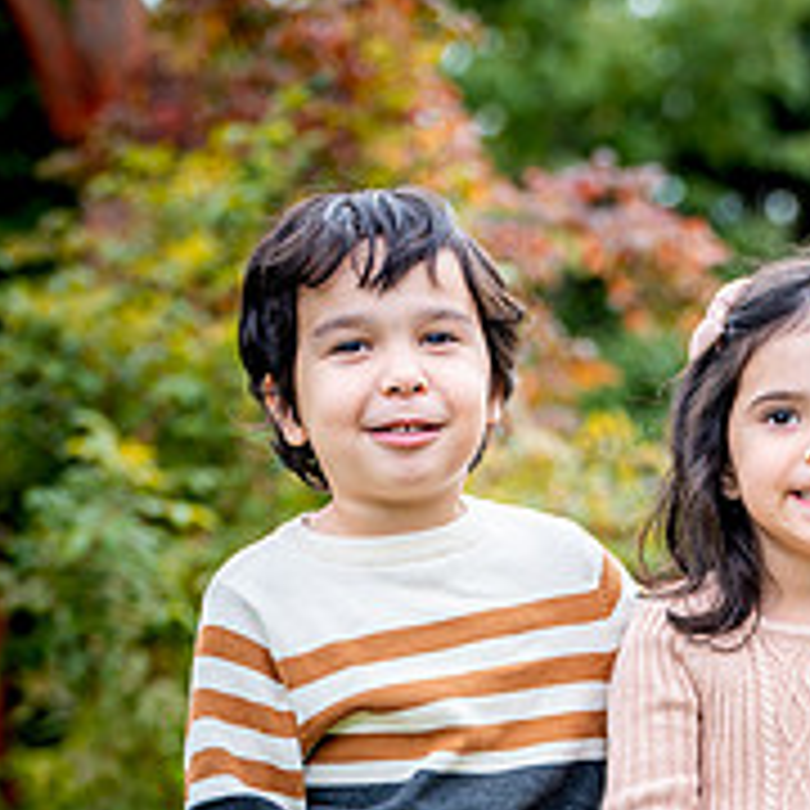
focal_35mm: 106
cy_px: 927
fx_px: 2806
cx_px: 652
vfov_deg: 15.9
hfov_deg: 16.3
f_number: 2
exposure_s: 1/800
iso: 200
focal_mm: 50
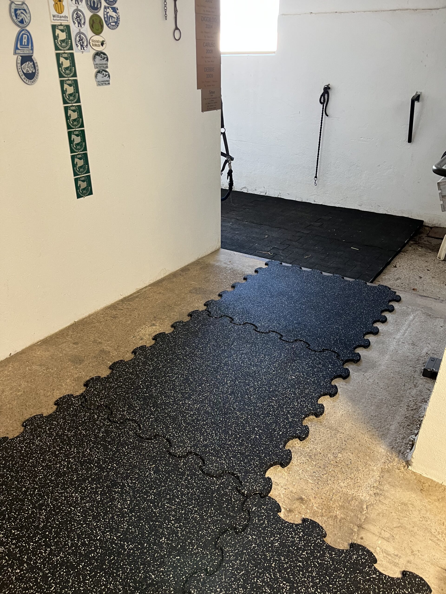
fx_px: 447
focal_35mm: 26
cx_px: 223
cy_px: 297
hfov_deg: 53.1
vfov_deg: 67.3
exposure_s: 1/50
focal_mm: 5.1
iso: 200
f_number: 1.6
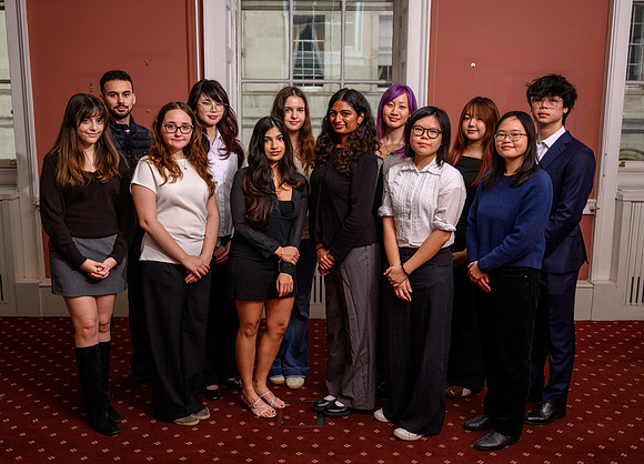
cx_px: 314
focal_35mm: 38
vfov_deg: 36.8
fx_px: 698
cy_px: 233
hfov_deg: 49.5
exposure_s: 1/200
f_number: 4
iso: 50
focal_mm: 35
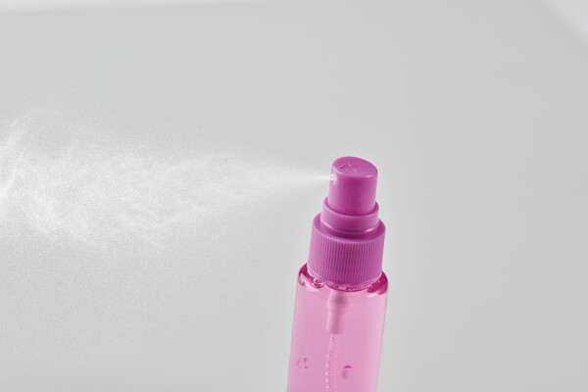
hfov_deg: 19.5
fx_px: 1715
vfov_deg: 13.0
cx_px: 294
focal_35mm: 105
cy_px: 196
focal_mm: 105
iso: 64
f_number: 14
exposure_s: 1/125
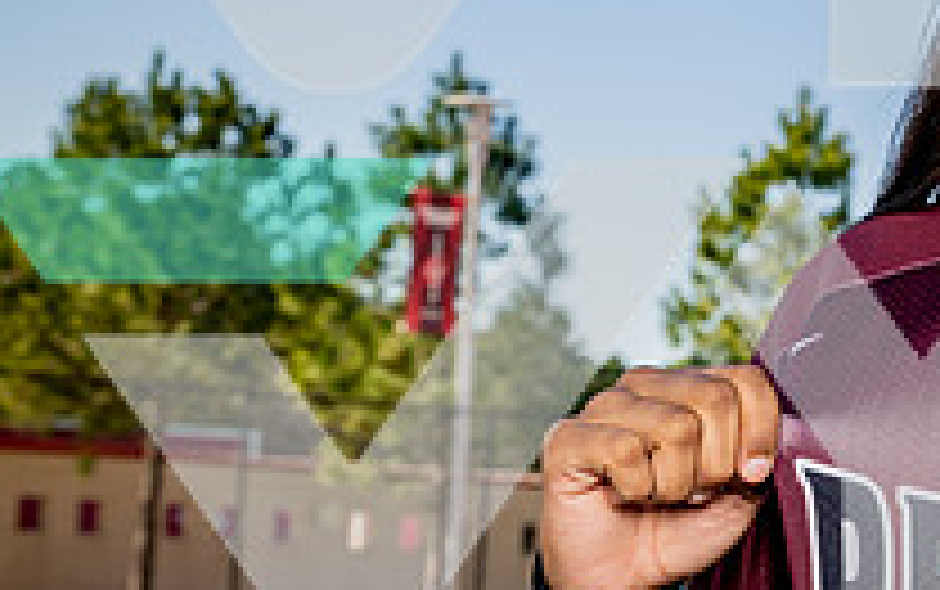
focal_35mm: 133
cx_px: 1106
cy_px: 399
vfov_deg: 9.9
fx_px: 3410
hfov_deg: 15.2
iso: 125
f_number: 10
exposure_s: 1/250
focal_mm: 47
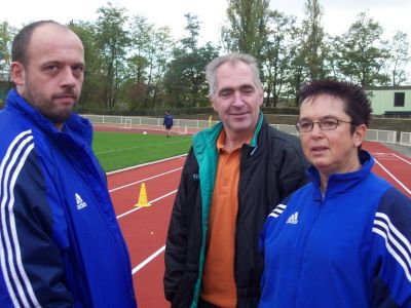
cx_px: 206
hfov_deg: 36.8
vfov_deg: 28.0
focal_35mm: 52
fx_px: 617
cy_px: 154
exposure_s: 1/125
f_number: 4
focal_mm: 10.7
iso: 100
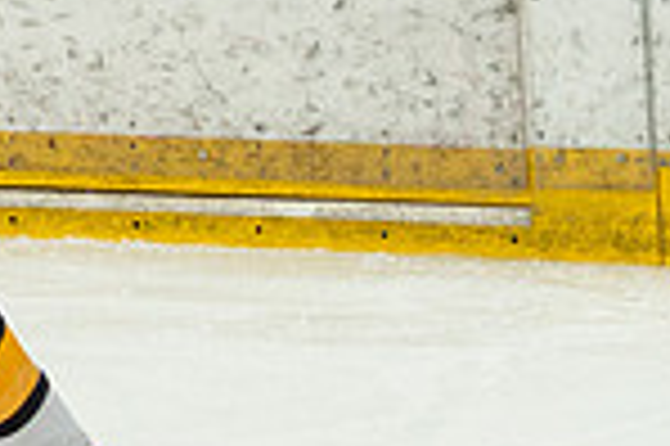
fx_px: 12846
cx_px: -691
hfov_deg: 3.0
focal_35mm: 691
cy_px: 372
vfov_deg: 2.0
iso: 800
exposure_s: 1/1600
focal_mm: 88
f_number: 3.5
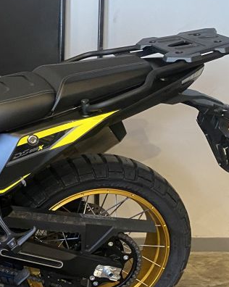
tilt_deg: -4.4
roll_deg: +0.4
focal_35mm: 68
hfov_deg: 19.0
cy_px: 103
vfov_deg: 27.8
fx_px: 577
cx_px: -139
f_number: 1.8
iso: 320
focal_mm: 4.25
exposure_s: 1/50
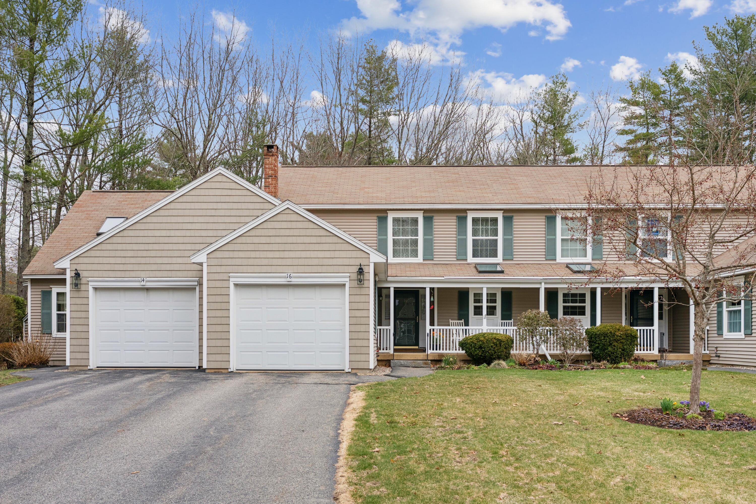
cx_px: 378
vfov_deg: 43.6
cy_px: 252
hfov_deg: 61.9
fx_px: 630
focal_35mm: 30
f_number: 7.1
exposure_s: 1/400
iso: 320
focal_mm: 30
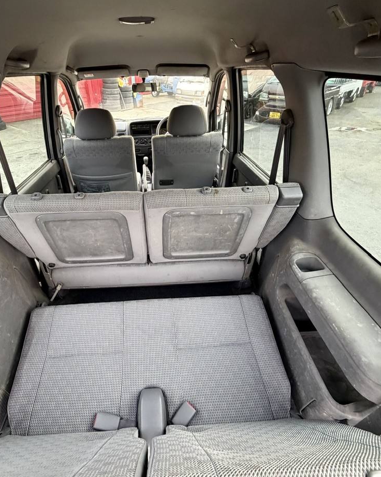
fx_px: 268
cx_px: 163
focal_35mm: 19
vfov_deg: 83.3
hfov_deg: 70.4
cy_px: 238
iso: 320
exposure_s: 1/66
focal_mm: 2.22
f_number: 2.2
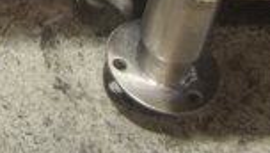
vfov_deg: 4.7
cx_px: -242
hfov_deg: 9.7
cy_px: -654
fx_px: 1491
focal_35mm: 208
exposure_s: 1/40
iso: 360
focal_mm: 22
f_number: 3.8
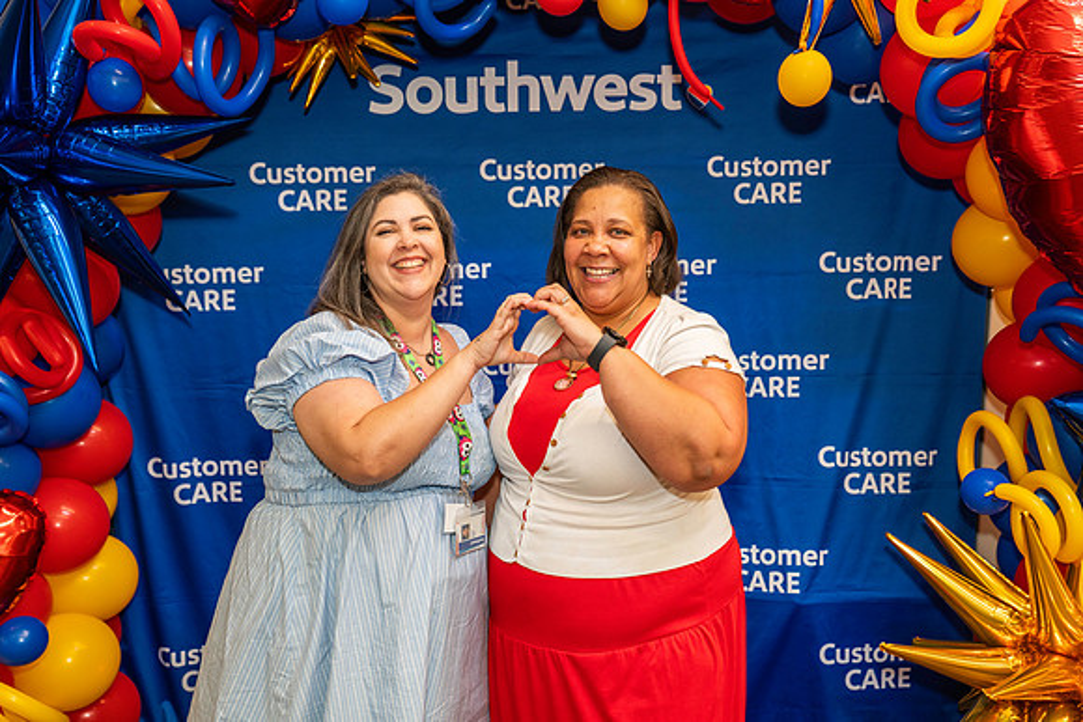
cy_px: 361
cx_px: 542
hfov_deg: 48.4
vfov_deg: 33.4
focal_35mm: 40
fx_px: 1204
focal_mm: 40
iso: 1250
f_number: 4
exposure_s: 1/160
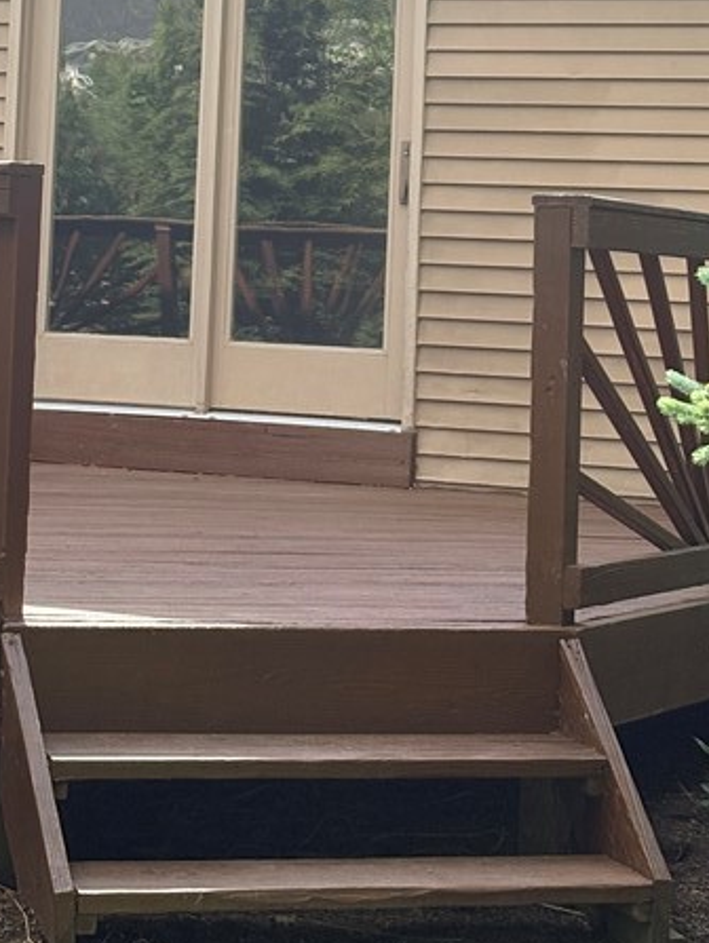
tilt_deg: +5.4
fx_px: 3245
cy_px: 11
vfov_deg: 16.2
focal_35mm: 119
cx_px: 272
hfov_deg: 12.5
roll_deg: -2.6
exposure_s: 1/1263
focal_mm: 5.96
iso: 40
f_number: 1.6
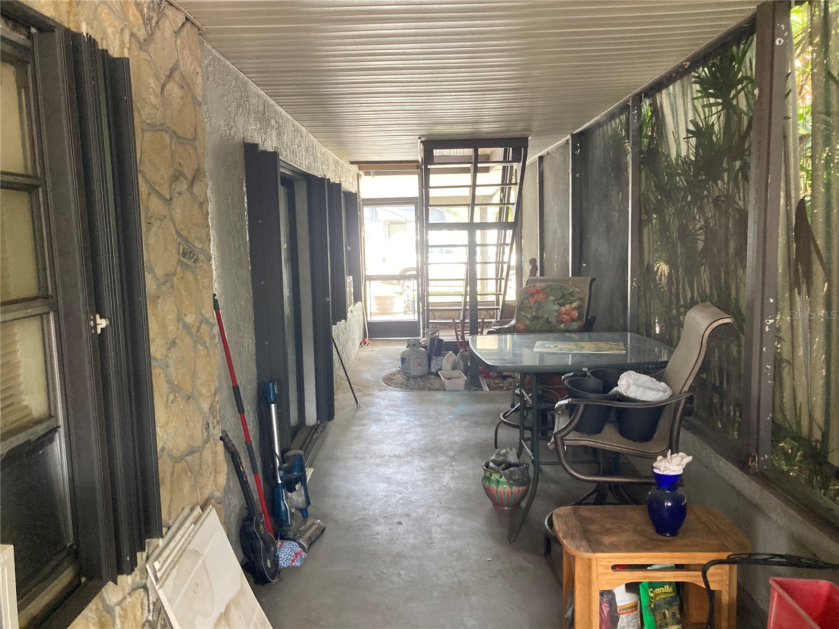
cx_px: 420
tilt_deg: -6.7
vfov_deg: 49.7
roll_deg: +0.0
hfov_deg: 63.4
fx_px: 679
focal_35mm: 28
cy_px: 314
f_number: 1.8
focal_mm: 3.99
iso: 250
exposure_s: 1/60
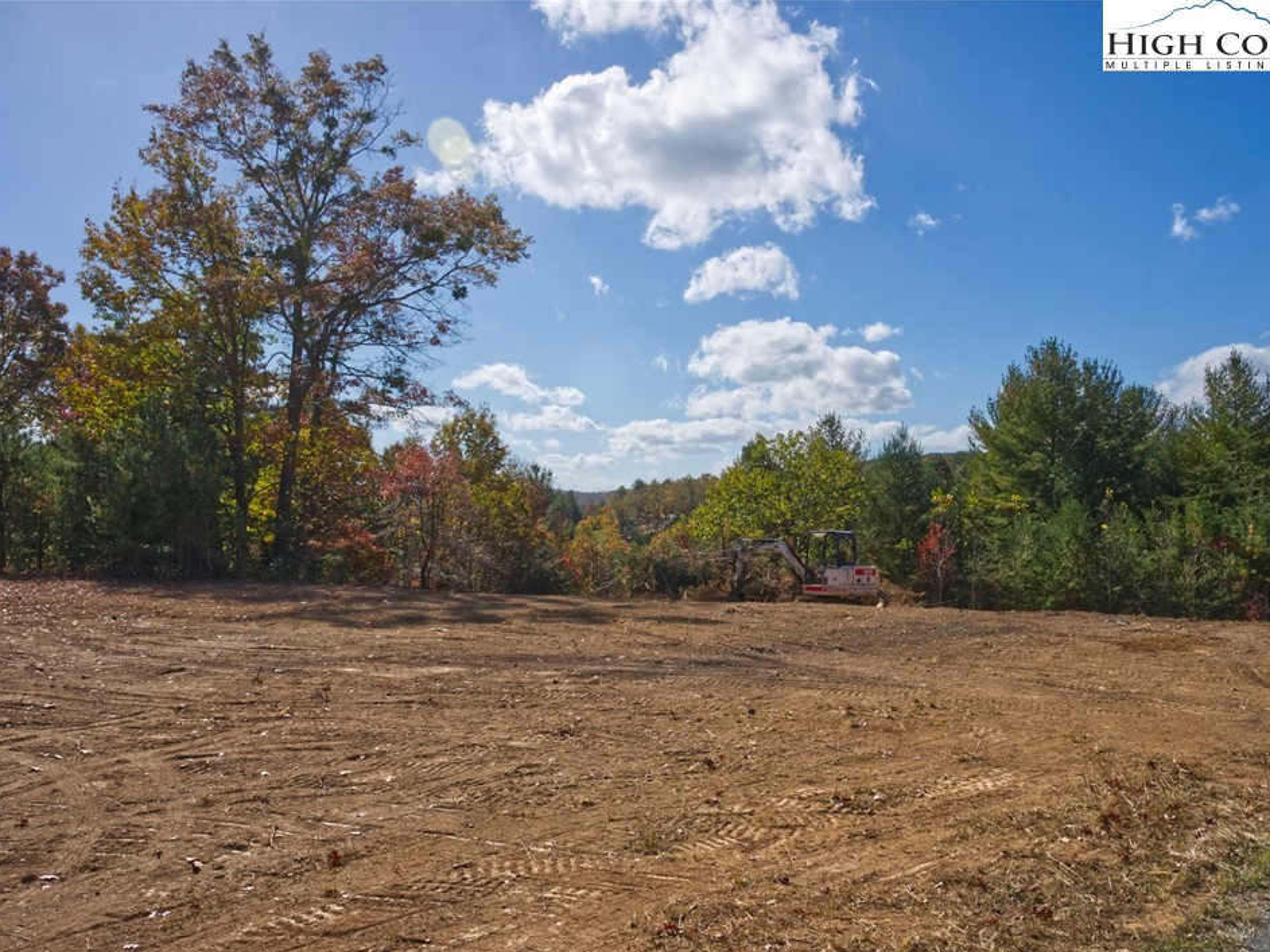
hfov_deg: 58.3
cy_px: 486
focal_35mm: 31
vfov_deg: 45.4
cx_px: 665
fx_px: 1137
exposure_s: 1/200
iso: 100
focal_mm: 28
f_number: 11
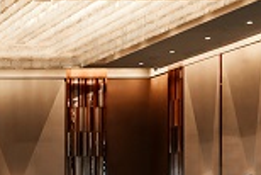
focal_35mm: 179
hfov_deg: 10.6
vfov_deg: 7.6
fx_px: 1299
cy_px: 208
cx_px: -246
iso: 100
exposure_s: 1.3
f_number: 20
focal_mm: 23
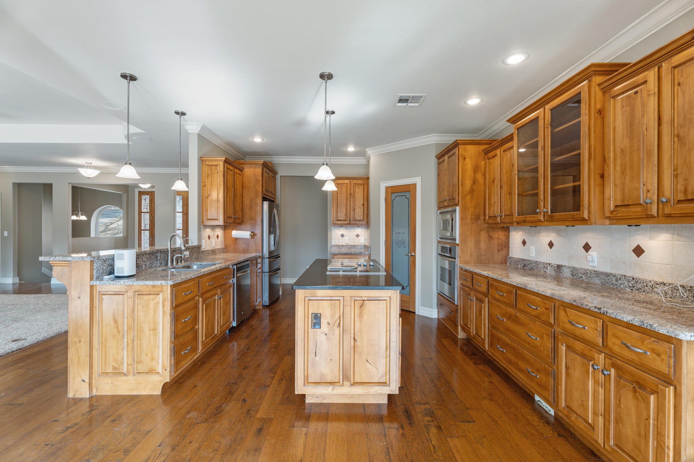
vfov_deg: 73.7
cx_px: 347
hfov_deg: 96.7
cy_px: 231
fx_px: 308
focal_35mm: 16
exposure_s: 1/320
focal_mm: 16
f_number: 8
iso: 160
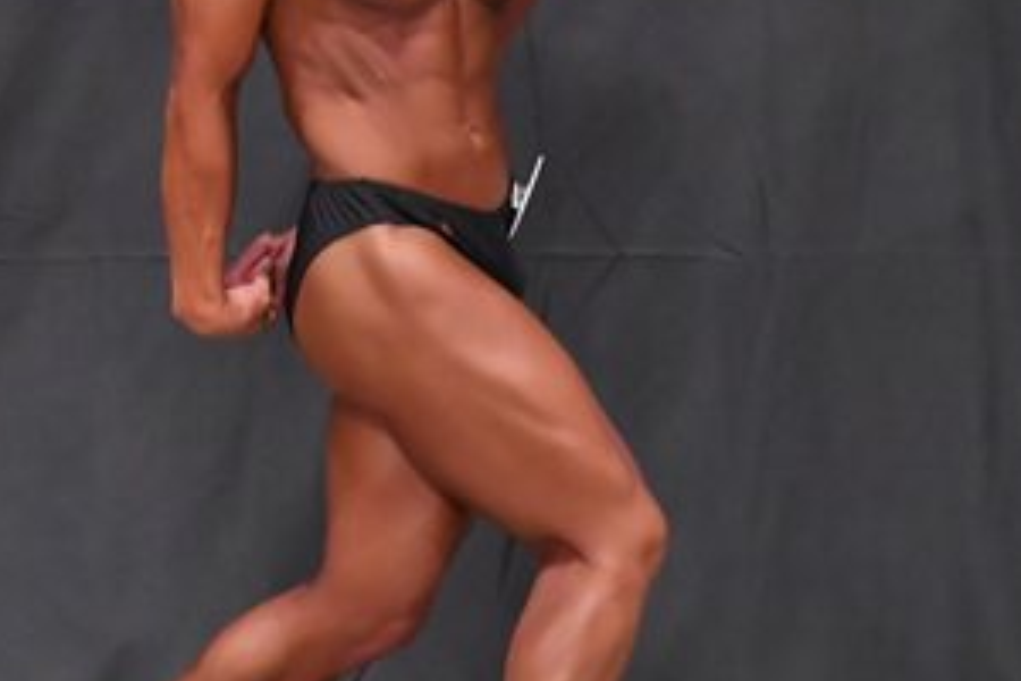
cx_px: 209
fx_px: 17554
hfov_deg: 3.3
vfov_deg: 2.2
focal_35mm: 619
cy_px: 232
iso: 6400
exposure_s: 1/400
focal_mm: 160
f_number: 5.6
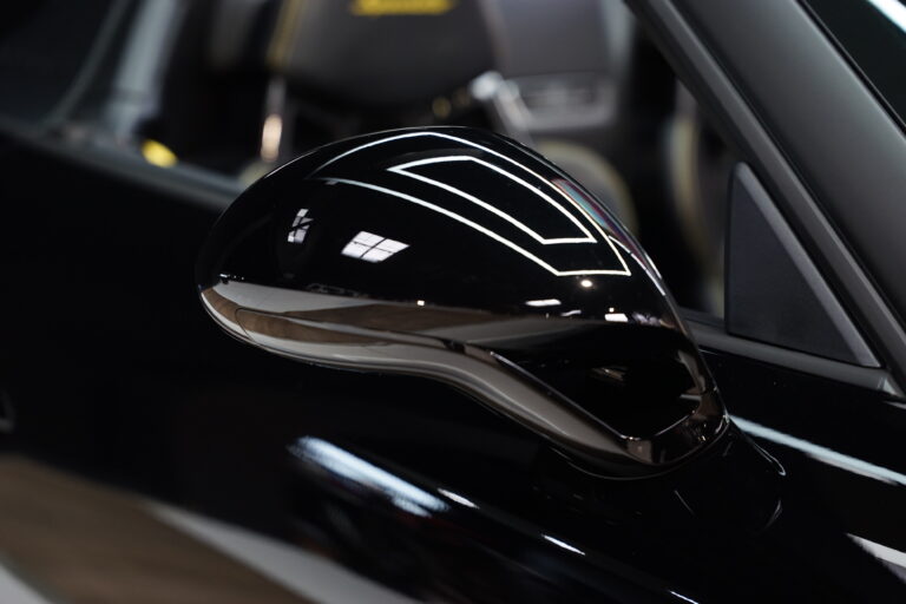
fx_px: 1762
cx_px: 453
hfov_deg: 28.8
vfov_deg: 19.5
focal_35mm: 70
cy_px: 302
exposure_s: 1/80
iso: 1250
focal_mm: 70
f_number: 2.8
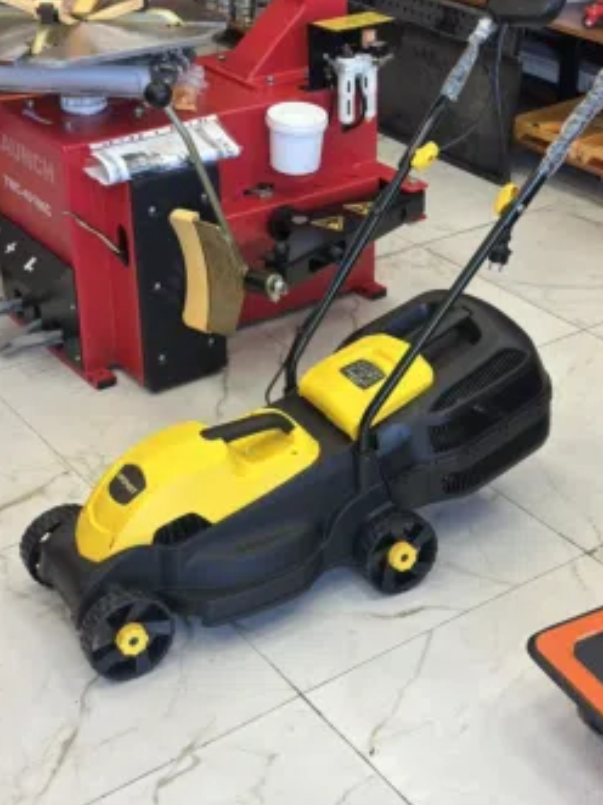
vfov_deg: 33.2
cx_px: 348
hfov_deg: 25.2
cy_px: 338
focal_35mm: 58
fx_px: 1348
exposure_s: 1/252
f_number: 1.78
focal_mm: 6.86
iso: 80
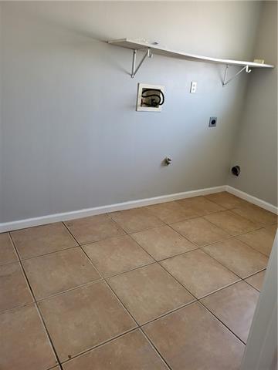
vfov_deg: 67.3
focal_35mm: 26
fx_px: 278
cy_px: 185
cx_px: 139
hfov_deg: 53.1
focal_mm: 5.4
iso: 320
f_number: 1.8
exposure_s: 1/40
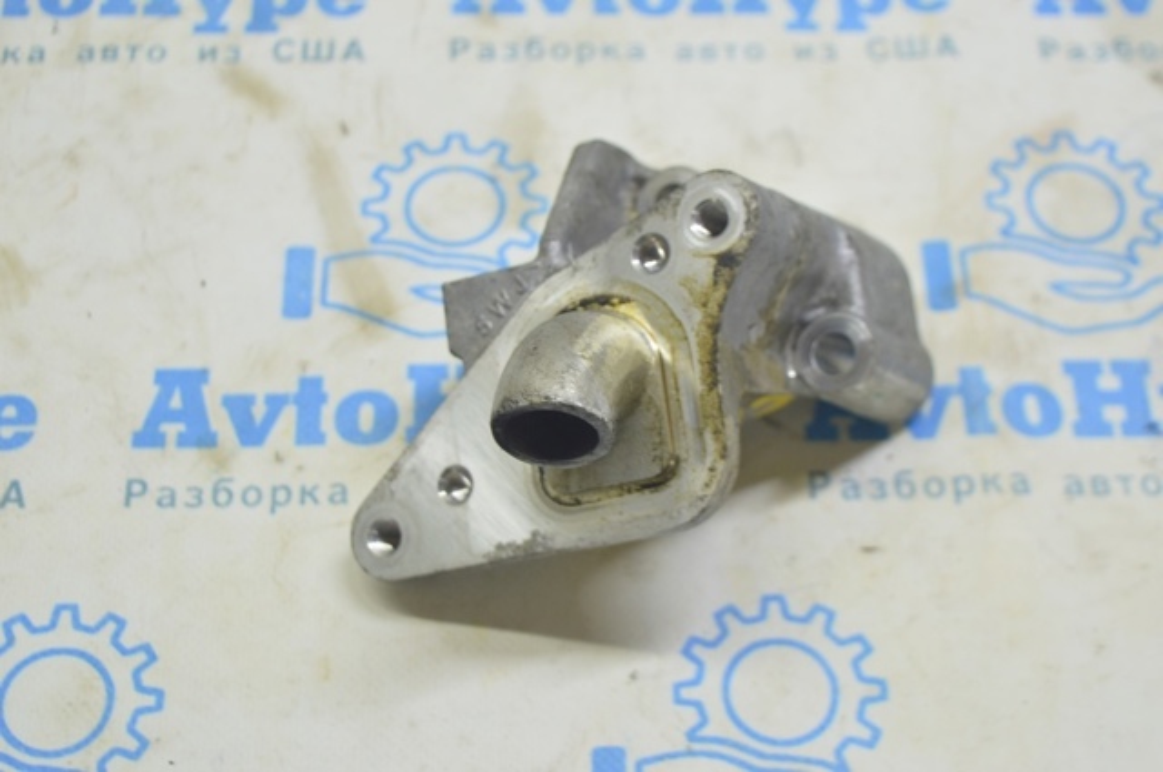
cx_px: 582
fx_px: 2033
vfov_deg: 21.5
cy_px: 386
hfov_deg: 31.9
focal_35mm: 63
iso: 400
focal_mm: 42
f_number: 5.6
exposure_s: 1/20
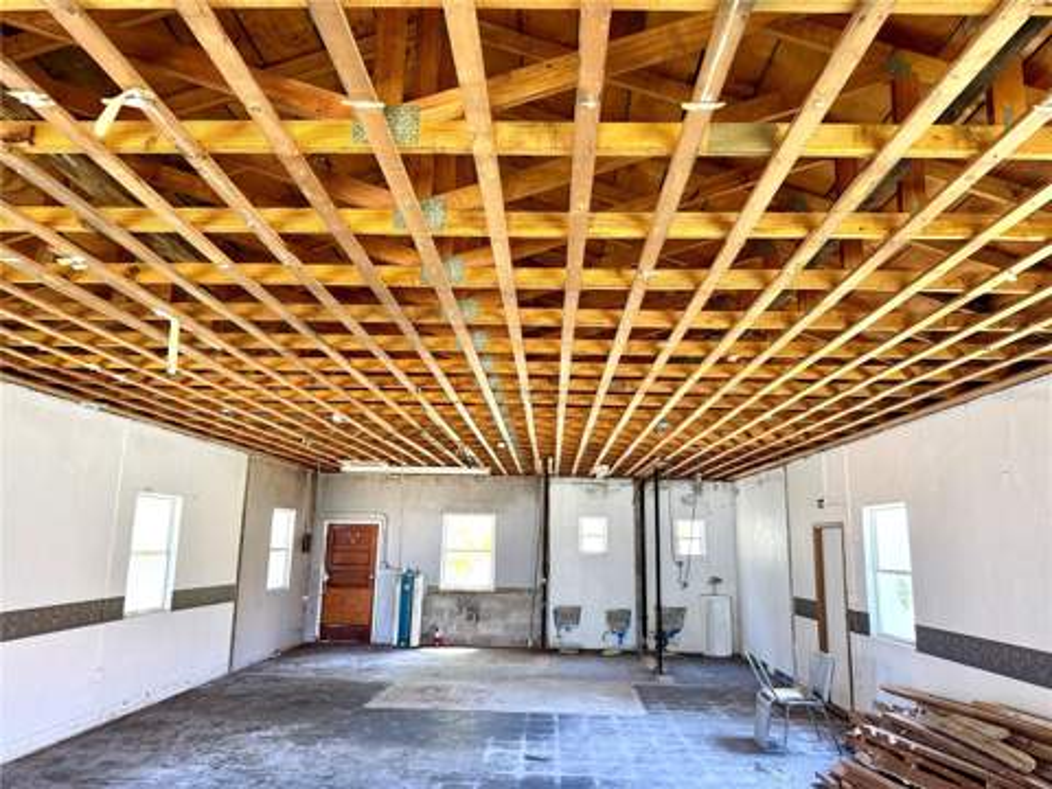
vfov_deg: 56.8
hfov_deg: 71.6
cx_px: 526
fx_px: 729
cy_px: 394
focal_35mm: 24
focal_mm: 6.76
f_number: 1.78
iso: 250
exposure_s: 1/60
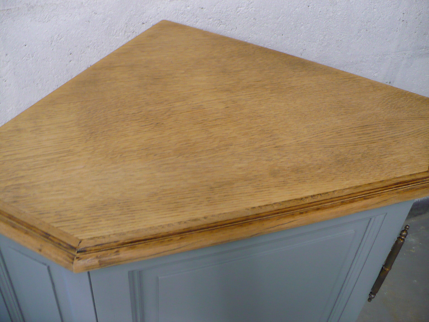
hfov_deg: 50.1
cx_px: 214
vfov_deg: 38.7
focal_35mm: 37
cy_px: 161
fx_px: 459
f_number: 2.8
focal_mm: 6.1
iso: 200
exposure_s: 1/10
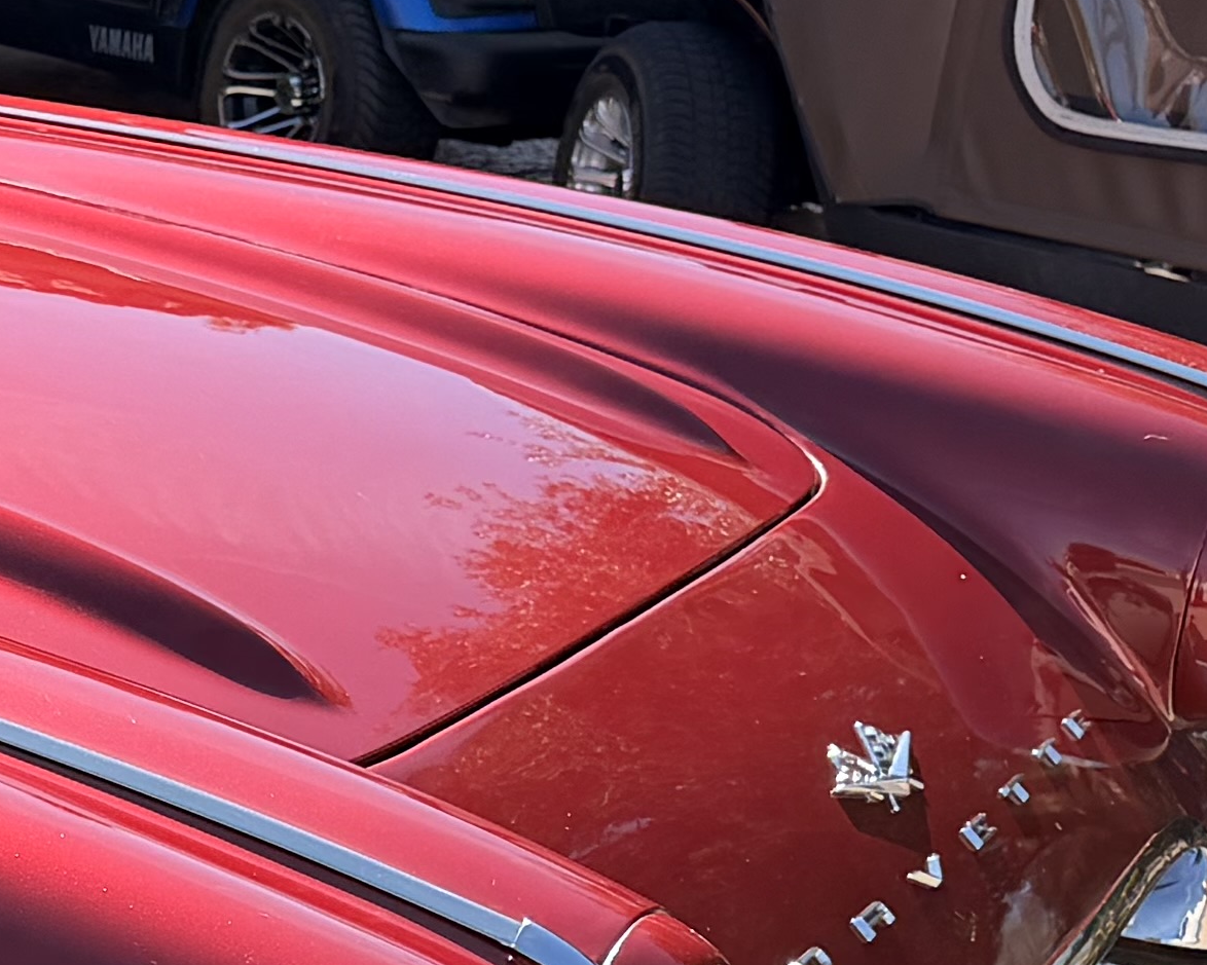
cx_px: -854
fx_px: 4072
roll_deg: +0.1
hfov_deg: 15.0
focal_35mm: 114
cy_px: 731
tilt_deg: -16.4
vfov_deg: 13.5
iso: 100
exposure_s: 1/2169
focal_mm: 6.76
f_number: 1.78
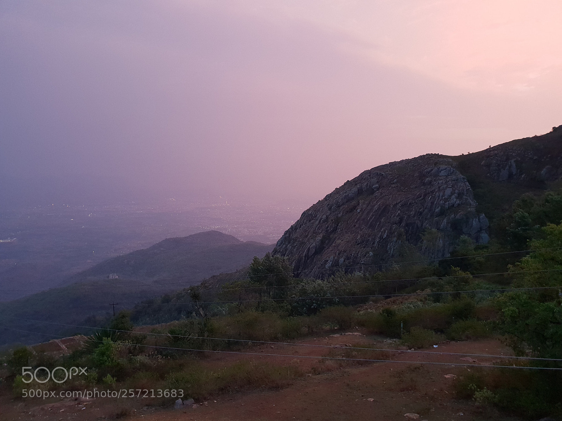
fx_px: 422
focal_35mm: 26
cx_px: 281
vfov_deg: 53.1
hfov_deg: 67.3
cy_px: 210
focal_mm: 4.3
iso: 320
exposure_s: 1/10
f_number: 2.4
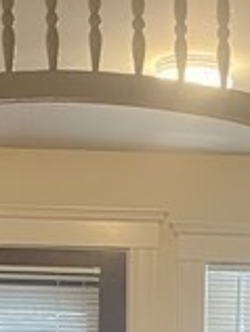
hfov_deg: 11.8
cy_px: 584
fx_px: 1210
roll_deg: +0.2
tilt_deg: -7.5
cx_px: 137
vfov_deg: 14.0
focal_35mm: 126
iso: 200
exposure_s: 1/60
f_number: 1.8
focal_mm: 4.25
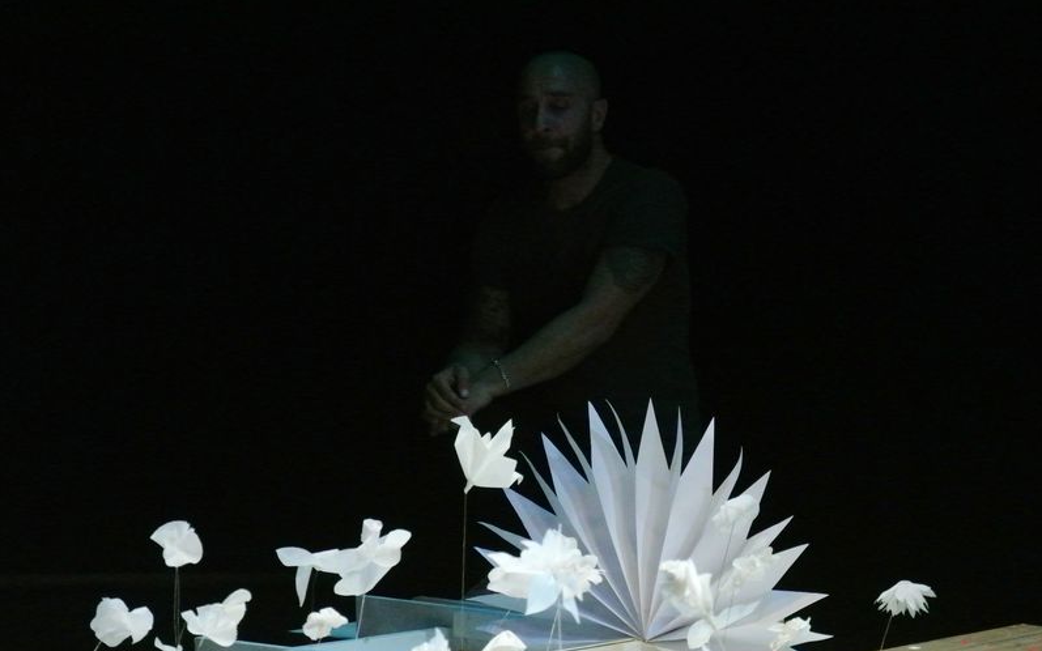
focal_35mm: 170
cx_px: 522
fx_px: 4827
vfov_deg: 7.7
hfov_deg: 12.3
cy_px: 342
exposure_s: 1/640
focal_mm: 61.6
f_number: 4.5
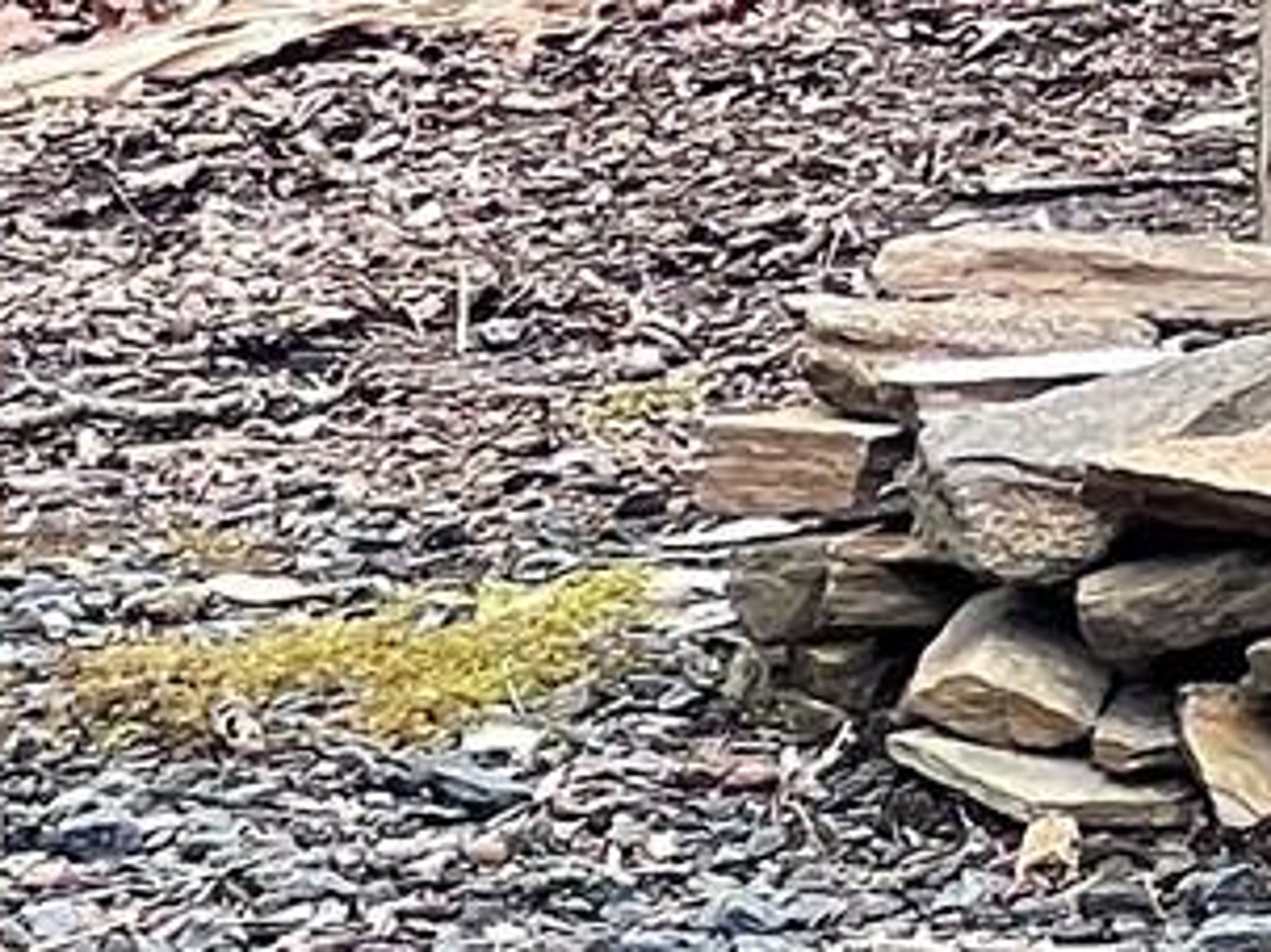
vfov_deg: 2.8
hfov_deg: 3.8
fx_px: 19085
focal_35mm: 520
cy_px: -2063
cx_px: 2961
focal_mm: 9
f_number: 2.8
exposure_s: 1/99
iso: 32
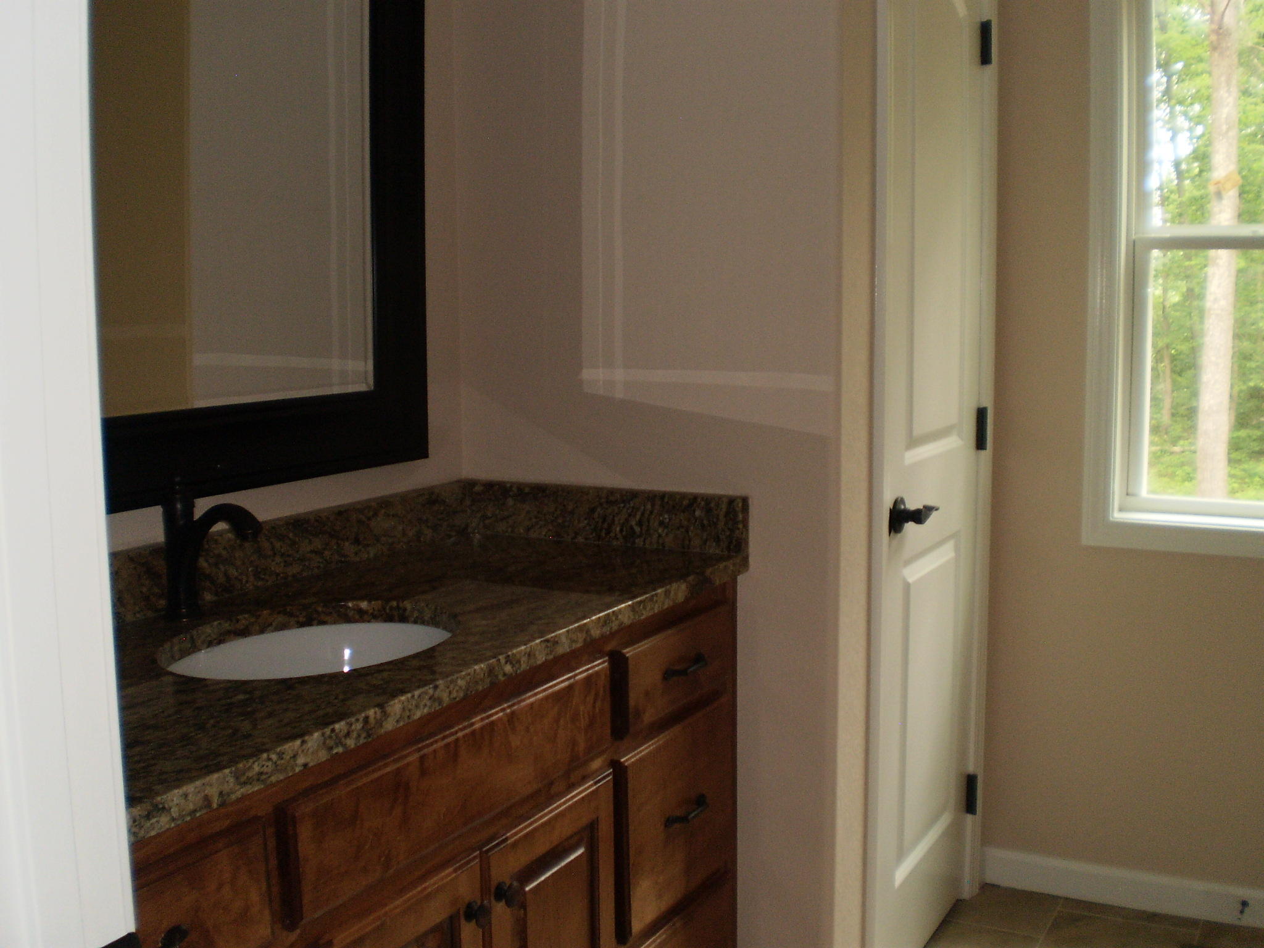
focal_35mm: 36
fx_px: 1315
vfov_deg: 39.7
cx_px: 632
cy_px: 474
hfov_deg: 51.4
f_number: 3.1
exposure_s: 1/30
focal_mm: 6.3
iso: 125
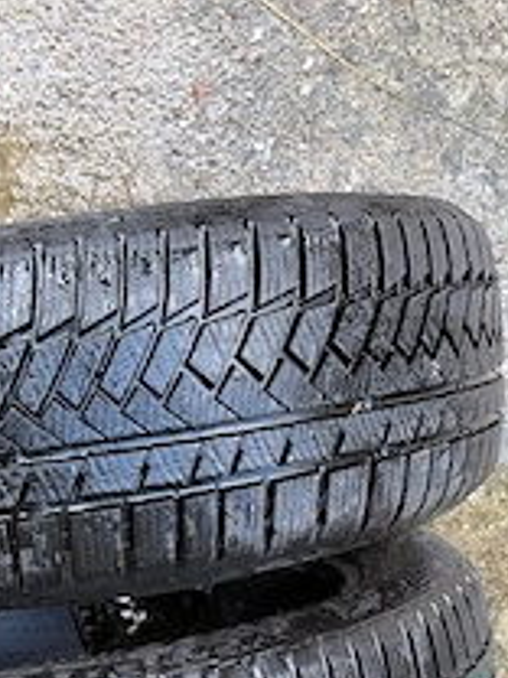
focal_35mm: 50
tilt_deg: -75.8
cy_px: 567
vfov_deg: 36.5
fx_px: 978
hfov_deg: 28.3
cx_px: 85
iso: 32
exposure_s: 1/139
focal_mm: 5.96
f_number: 1.6
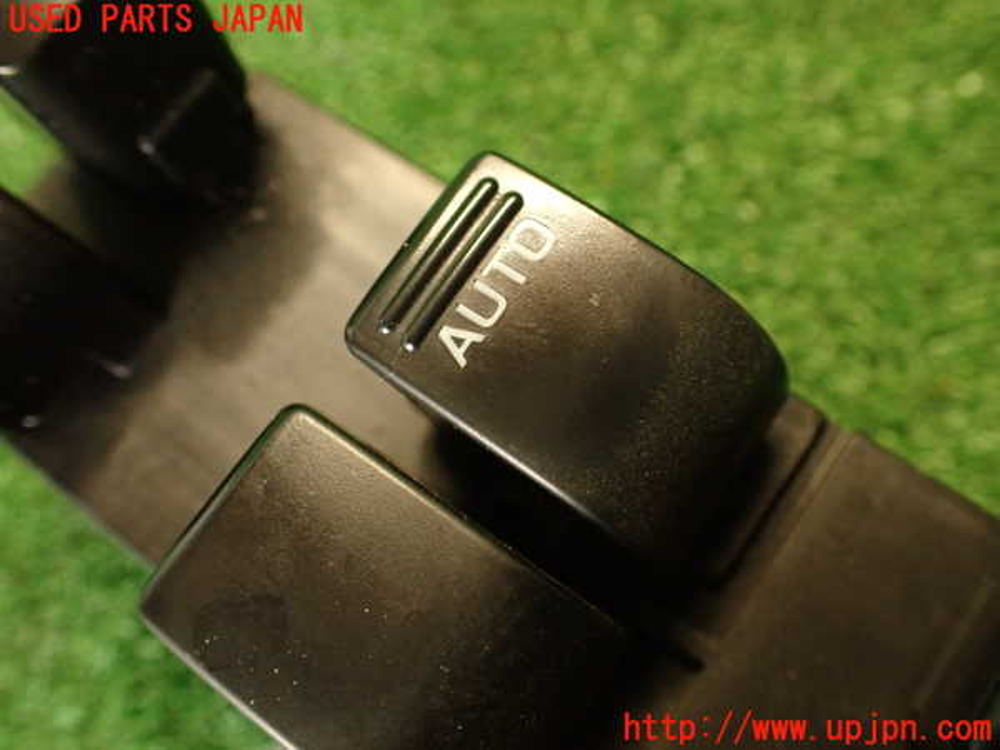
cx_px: 500
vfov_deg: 46.8
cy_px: 375
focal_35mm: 30
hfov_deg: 60.0
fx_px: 867
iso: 400
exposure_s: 1/30
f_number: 2.3
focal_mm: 5.4
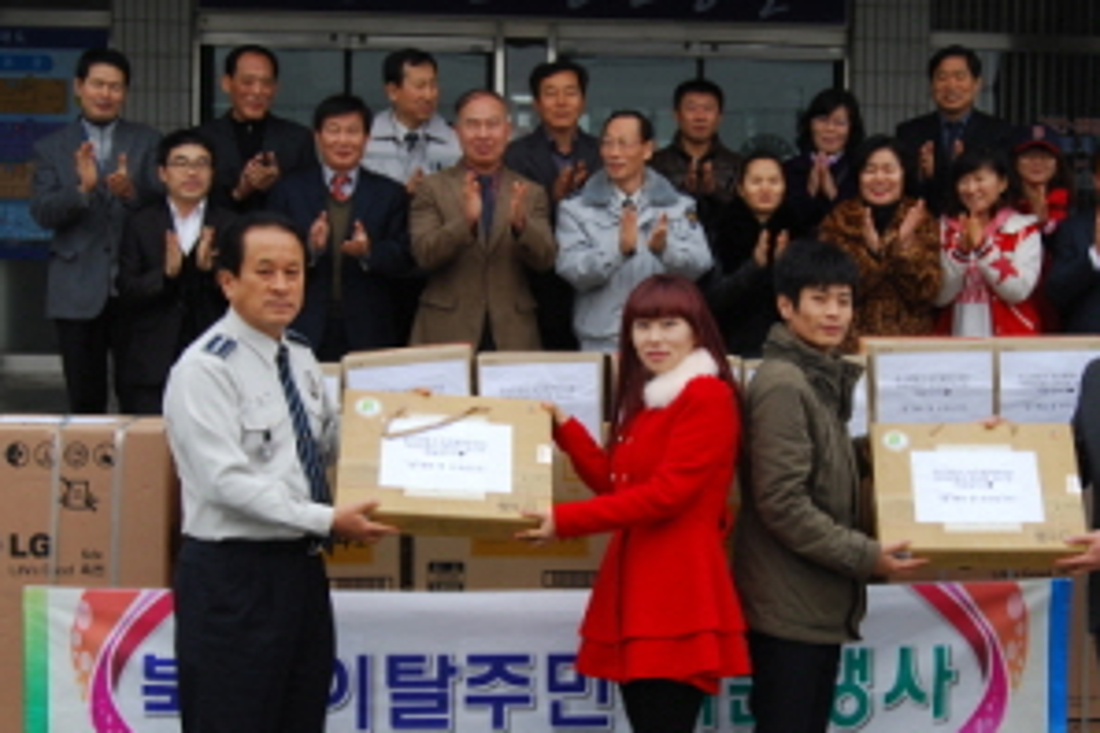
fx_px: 2322
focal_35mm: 76
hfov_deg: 26.6
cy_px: 402
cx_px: 652
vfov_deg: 17.9
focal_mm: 30
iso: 160
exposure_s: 1/125
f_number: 5.6
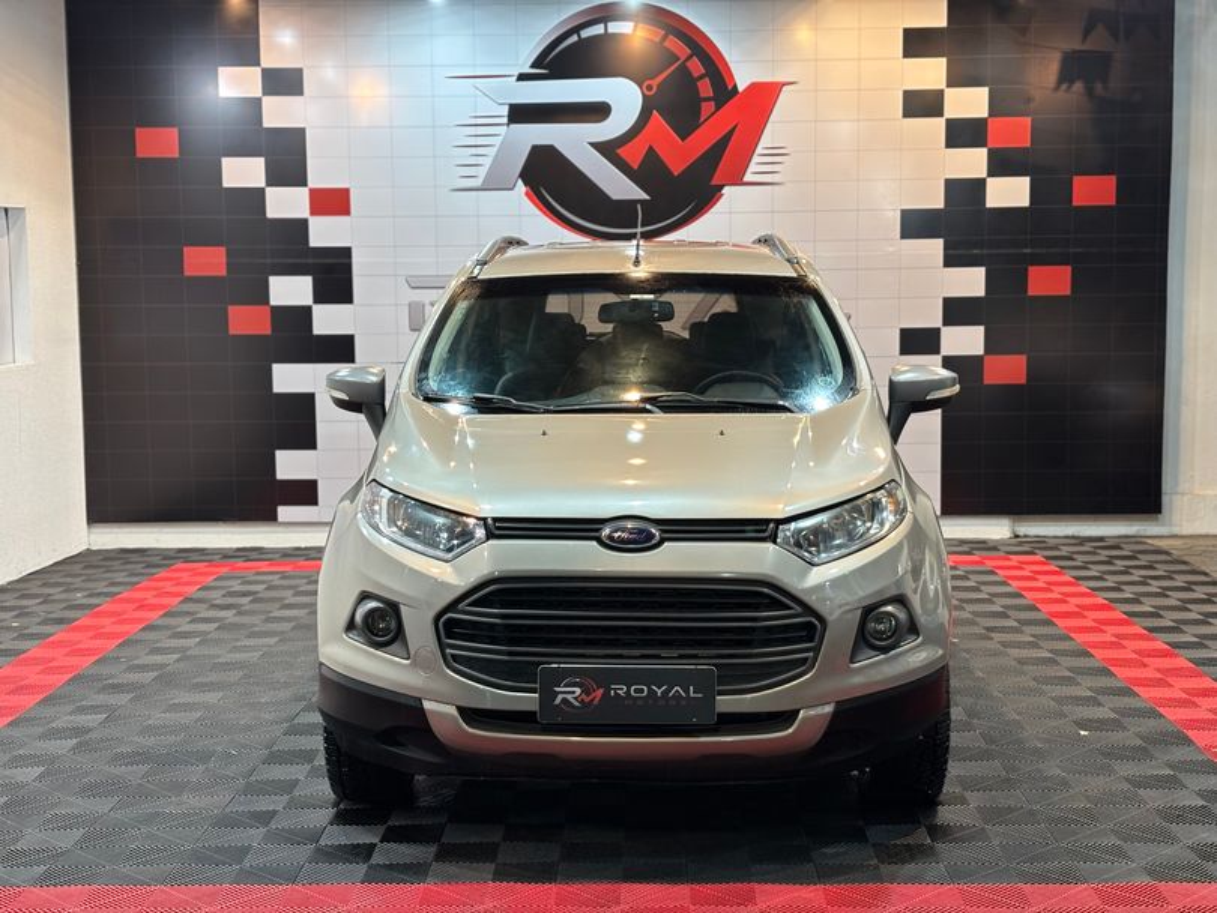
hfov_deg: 36.8
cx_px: 608
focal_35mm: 52
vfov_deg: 28.0
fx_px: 1829
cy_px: 456
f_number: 1.6
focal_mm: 5.96
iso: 80
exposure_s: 1/60
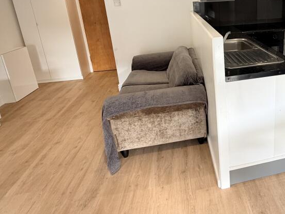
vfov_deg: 50.7
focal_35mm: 26
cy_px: 52
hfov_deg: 62.3
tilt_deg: -15.9
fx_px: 214
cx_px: 223
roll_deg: +2.8
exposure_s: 1/121
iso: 160
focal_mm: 2.22
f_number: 2.2
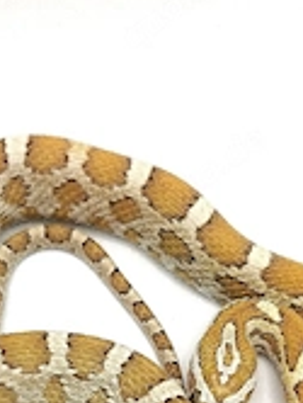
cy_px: 398
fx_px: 757
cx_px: 61
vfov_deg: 28.1
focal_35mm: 65
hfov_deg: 22.3
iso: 50
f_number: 1.6
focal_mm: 5.56
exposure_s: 1/526
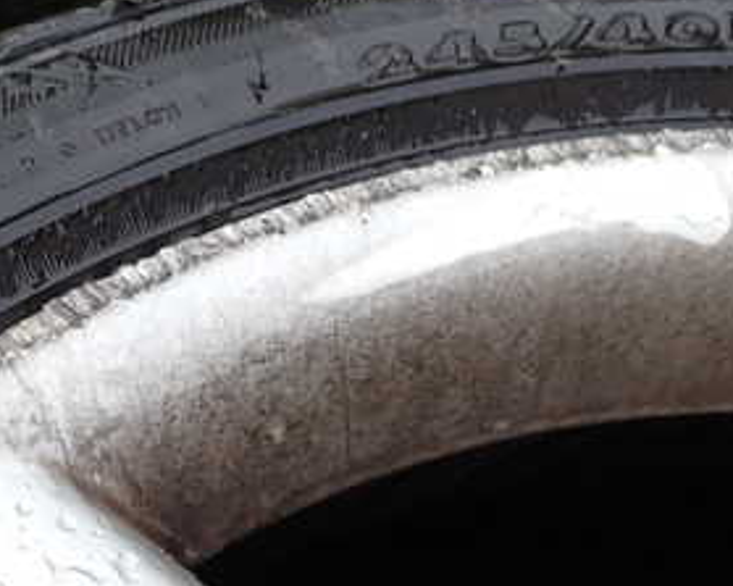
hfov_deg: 28.8
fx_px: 1366
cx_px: 66
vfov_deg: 24.0
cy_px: 426
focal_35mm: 63
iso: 100
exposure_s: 1/200
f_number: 3.2
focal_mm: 5.4
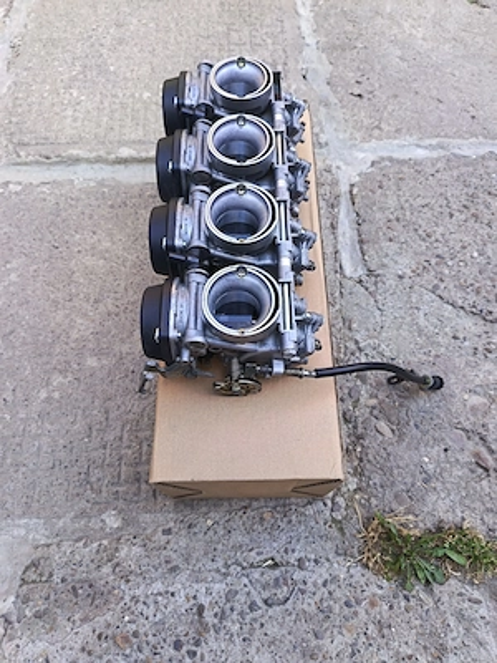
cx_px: 248
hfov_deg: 56.8
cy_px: 332
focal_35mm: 24
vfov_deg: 71.6
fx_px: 459
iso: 480
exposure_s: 1/50
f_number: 1.75
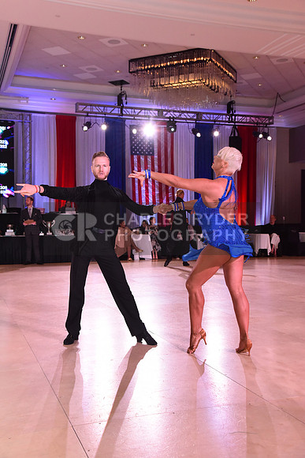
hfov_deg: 28.1
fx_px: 610
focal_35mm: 48
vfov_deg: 41.1
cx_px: 152
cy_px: 229
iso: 2500
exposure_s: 1/320
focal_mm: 48
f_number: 6.3
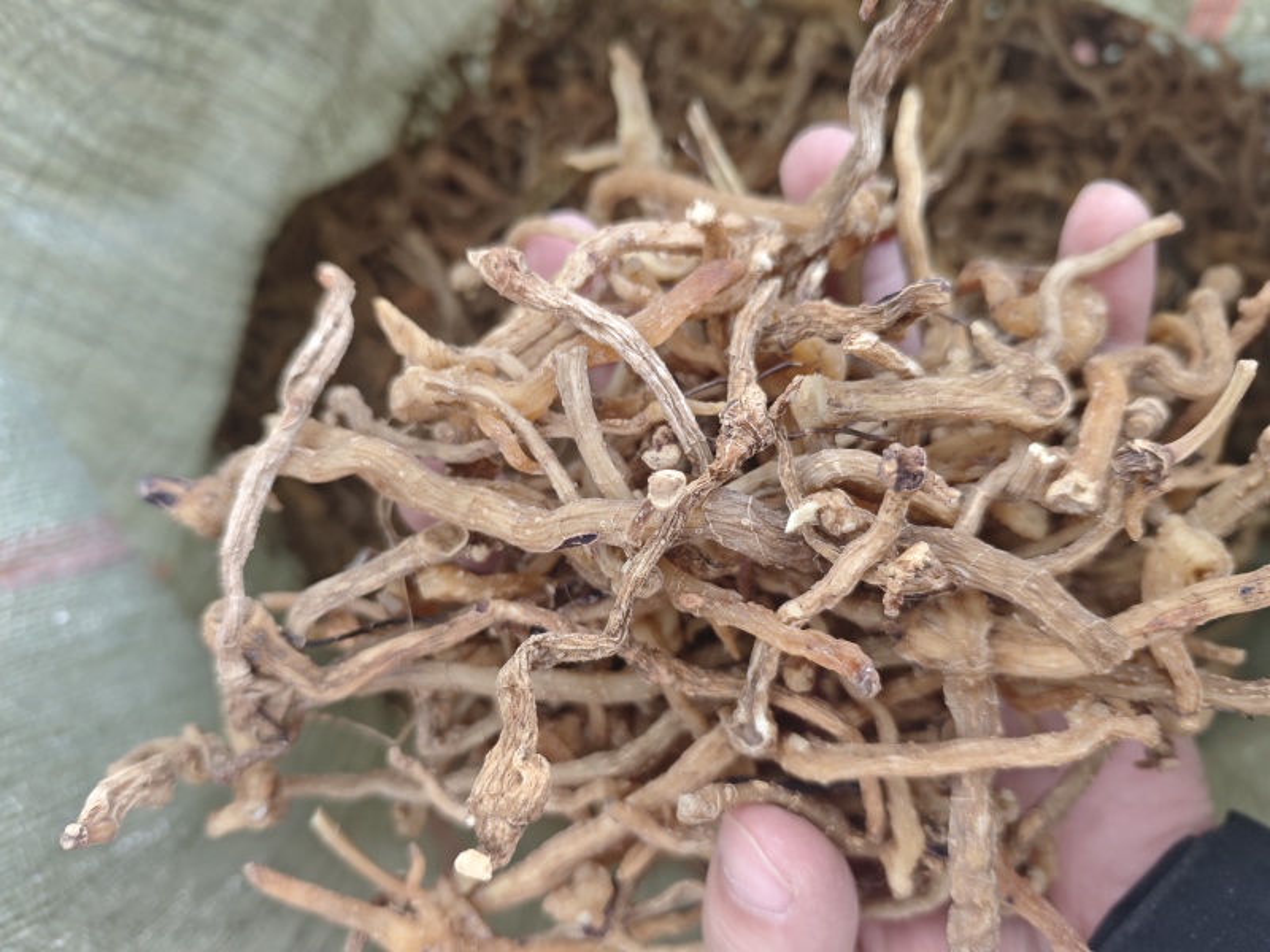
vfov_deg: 56.8
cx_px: 635
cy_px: 476
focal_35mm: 24
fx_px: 881
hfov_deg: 71.6
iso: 400
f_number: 1.6
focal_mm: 5.84
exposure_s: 1/50
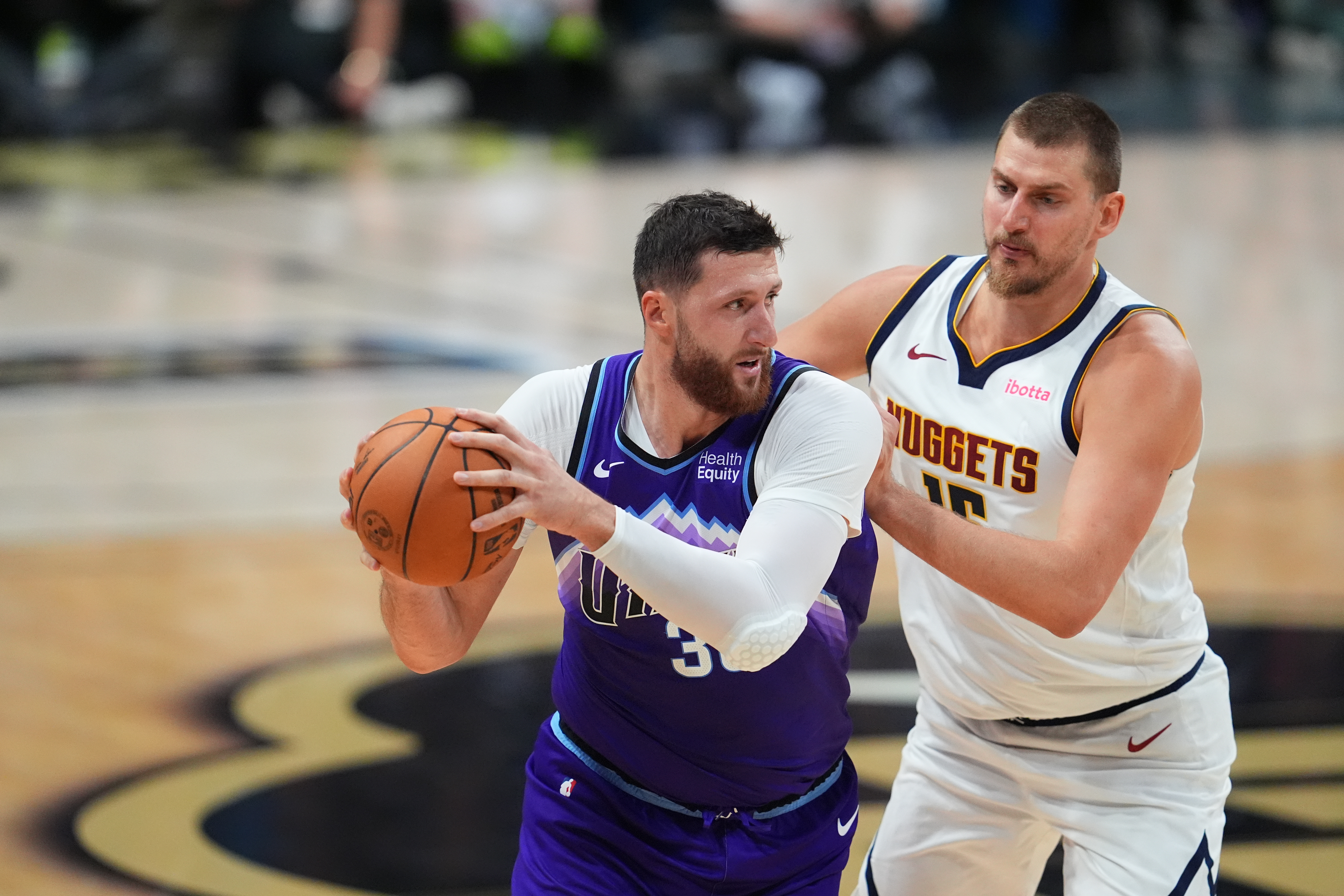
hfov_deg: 5.2
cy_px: 448
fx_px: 14932
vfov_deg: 3.4
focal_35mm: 400
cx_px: 672
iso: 6400
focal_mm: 400
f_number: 3.5
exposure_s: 1/2000
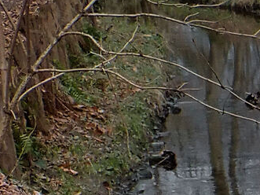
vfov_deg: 5.6
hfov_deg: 6.9
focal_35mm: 254
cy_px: 484
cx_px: 812
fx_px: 1907
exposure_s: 1/100
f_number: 3.5
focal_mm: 6.4
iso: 160
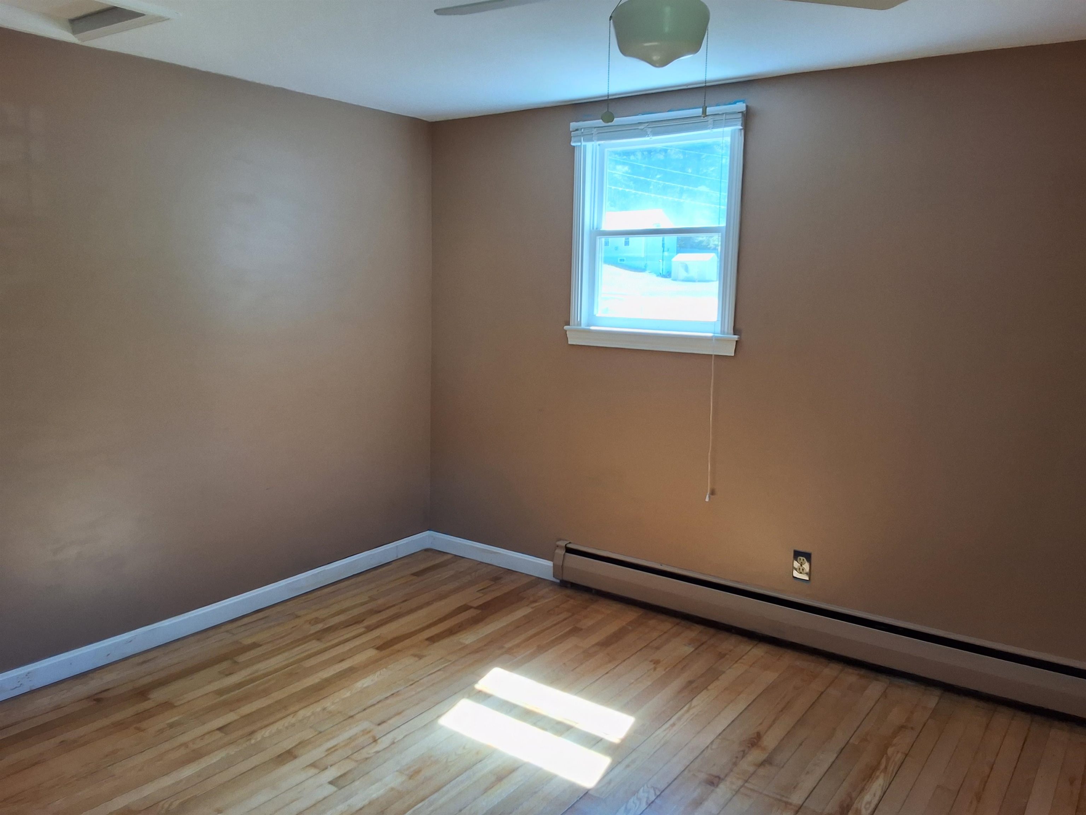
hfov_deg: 63.4
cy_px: 408
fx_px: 878
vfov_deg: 49.7
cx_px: 543
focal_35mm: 28
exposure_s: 1/60
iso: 40
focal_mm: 2.91
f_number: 1.9
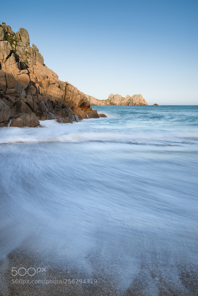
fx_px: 264
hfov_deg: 41.1
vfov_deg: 58.7
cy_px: 148
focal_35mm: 32
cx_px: 99
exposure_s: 1.3
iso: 100
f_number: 16
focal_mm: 32
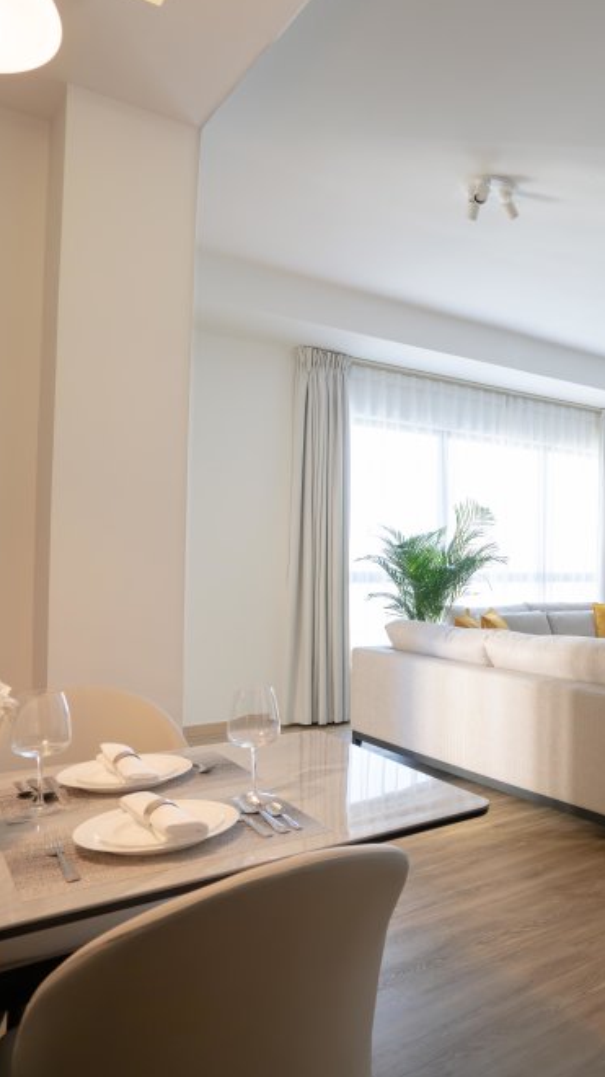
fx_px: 742
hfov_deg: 40.5
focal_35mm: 26
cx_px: 559
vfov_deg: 71.9
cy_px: 547
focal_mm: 16
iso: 1600
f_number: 5
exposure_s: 1/80
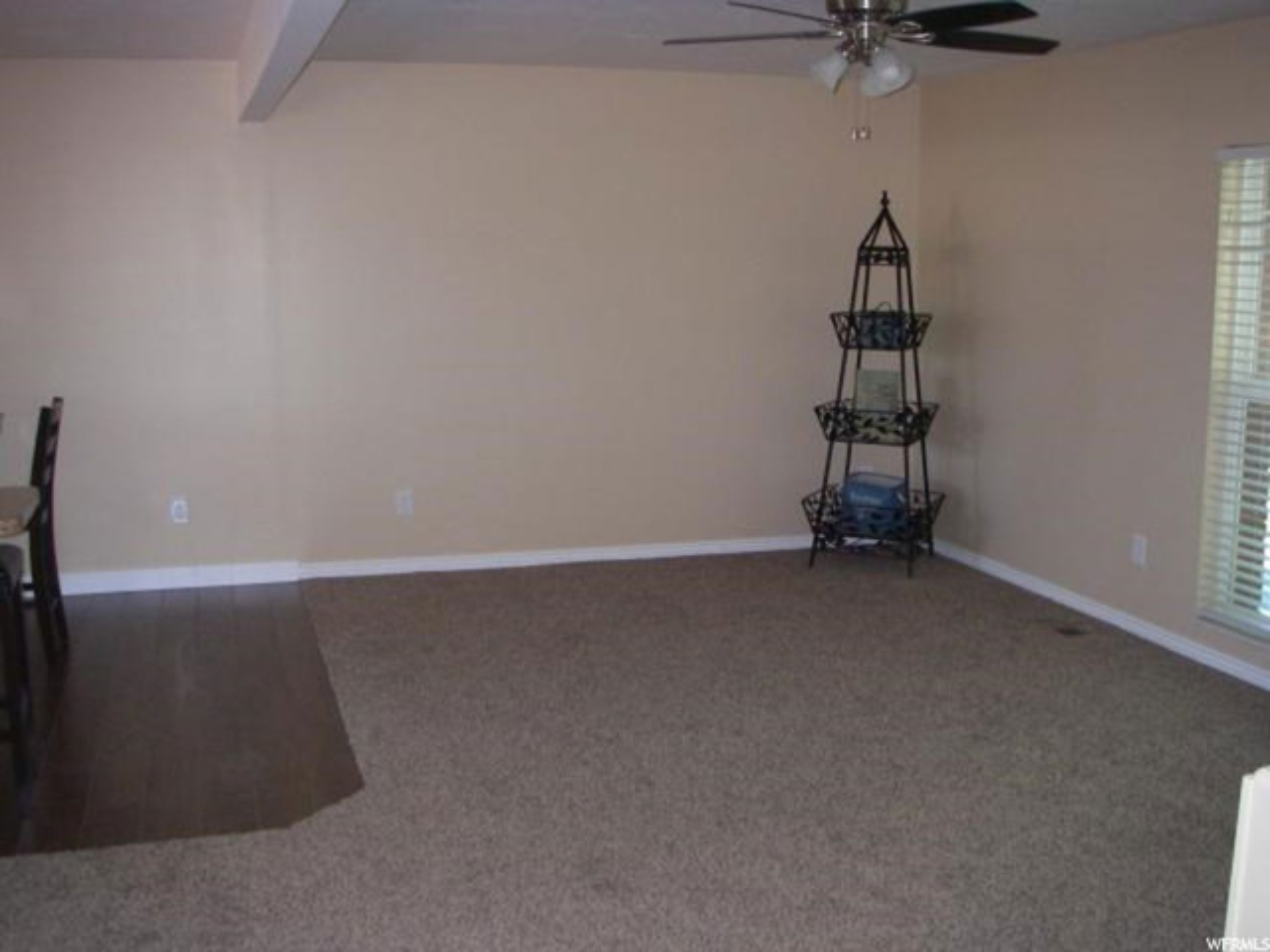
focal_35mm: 38
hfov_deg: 49.0
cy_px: 476
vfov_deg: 37.7
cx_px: 635
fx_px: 1394
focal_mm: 6.3
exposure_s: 1/40
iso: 250
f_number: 3.3
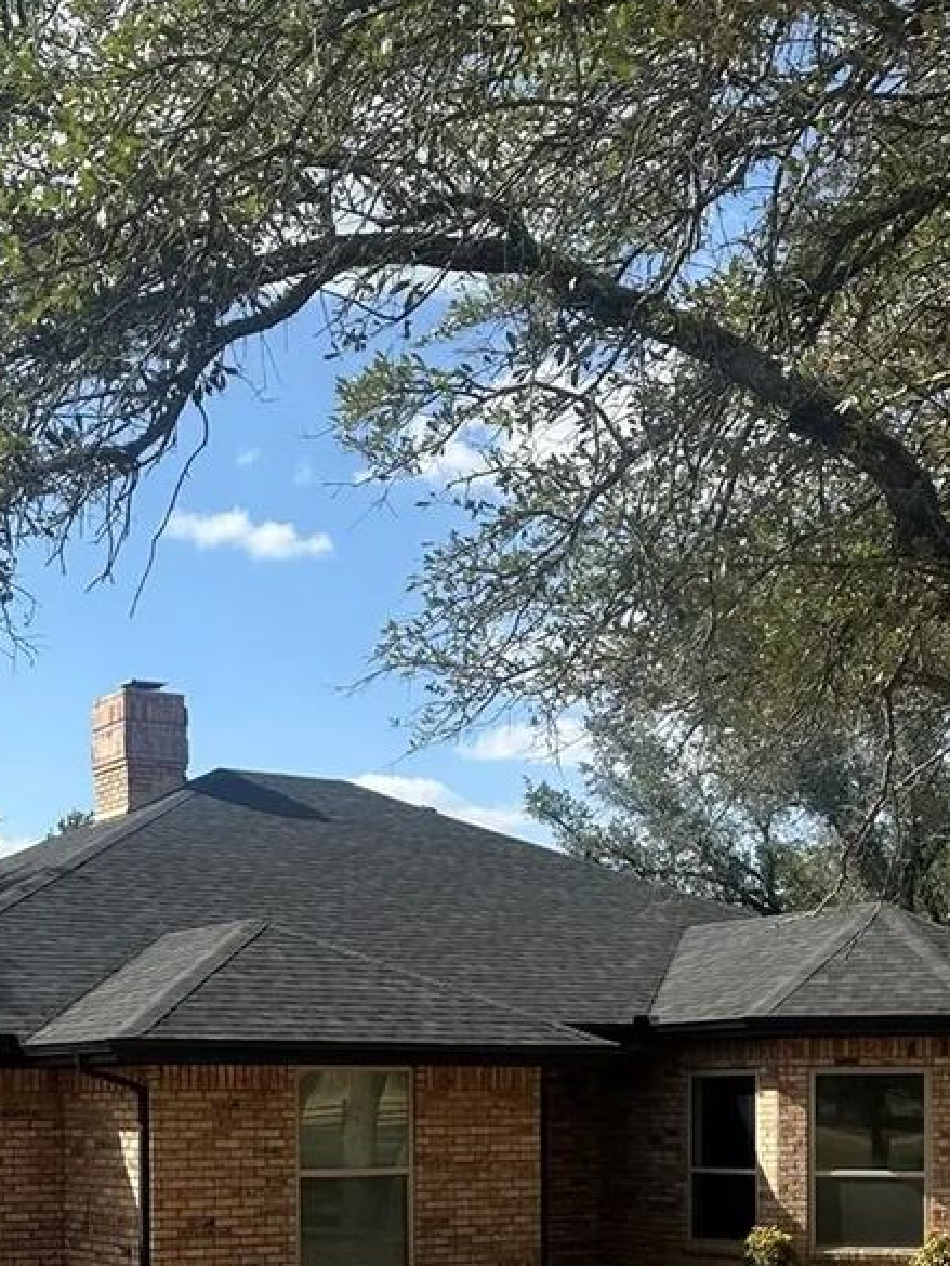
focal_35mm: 56
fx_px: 2048
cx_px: 454
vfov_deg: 32.7
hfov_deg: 26.1
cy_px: 1133
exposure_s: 1/3356
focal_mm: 6.86
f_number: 1.78
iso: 80
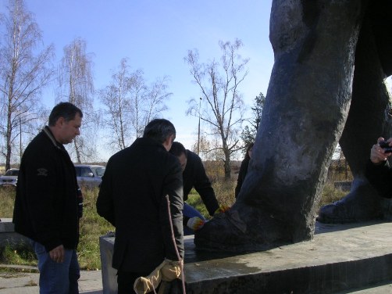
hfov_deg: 49.0
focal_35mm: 38
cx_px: 196
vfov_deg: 37.7
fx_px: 430
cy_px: 147
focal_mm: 5.8
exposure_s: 1/305
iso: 71
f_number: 5.6
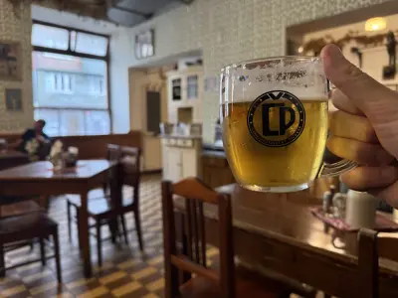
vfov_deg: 56.8
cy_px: 149
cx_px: 199
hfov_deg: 71.6
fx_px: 276
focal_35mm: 24
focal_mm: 6.76
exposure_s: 1/100
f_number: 1.78
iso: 320
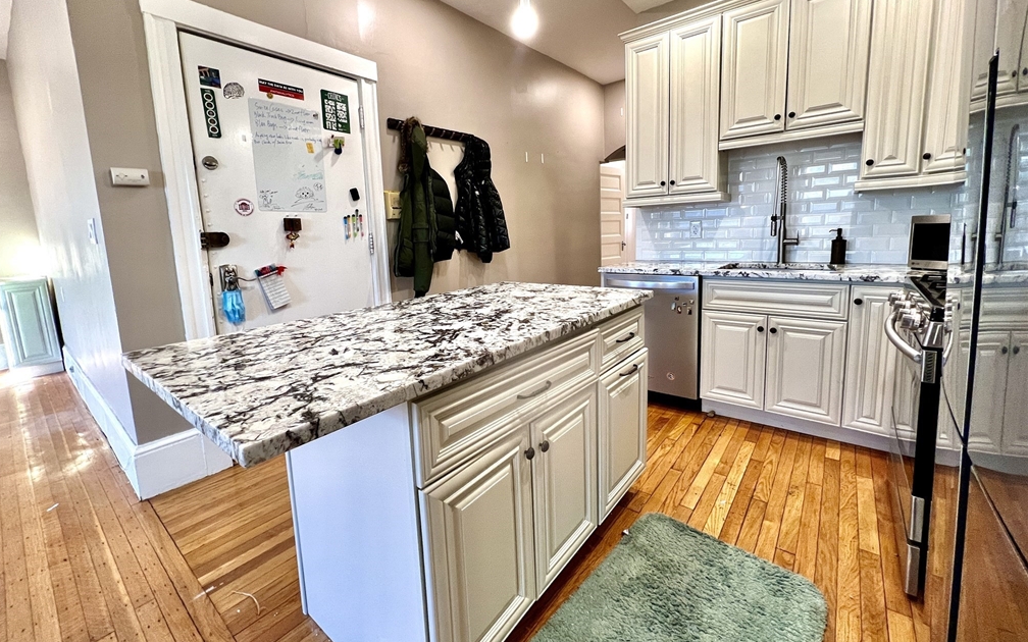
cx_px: 507
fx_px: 392
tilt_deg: -7.4
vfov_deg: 78.3
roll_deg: +2.1
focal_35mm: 14
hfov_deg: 105.3
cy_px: 284
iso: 160
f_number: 1.8
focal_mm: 1.57
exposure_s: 1/60
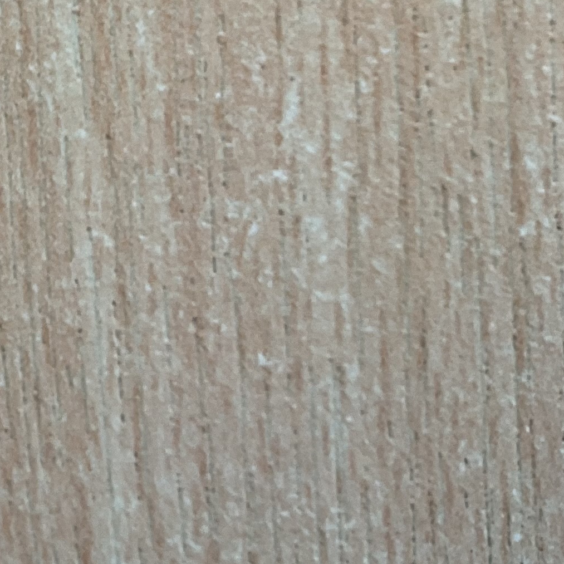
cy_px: -148
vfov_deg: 16.2
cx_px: -529
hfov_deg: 14.5
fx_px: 1880
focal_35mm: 102
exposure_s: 1/120
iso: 32
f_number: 1.8
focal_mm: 3
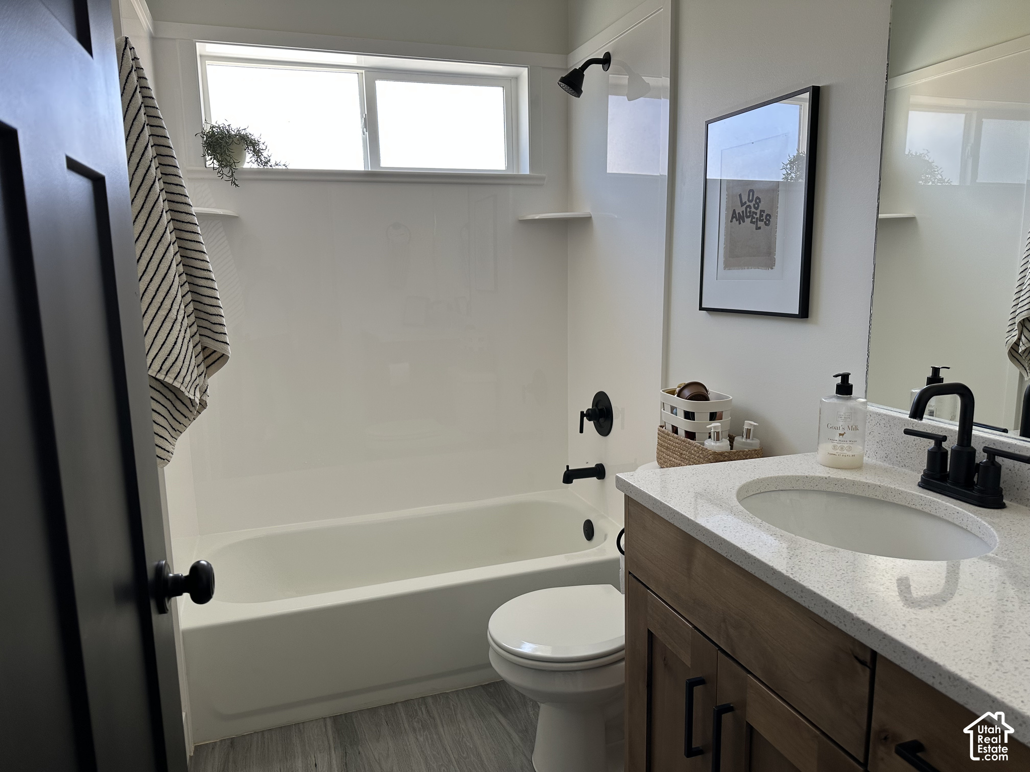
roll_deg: +0.8
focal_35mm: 24
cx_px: 515
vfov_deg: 56.8
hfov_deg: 71.6
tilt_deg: -9.6
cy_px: 386
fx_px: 714
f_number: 1.78
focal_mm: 6.86
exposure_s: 1/121
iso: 100
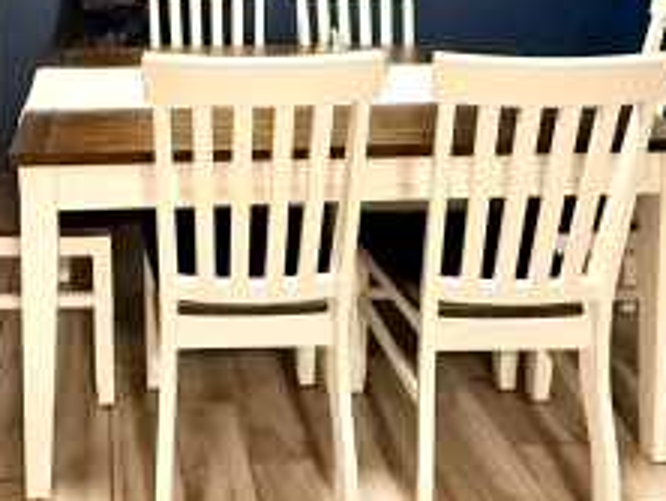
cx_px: 172
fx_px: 809
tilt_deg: -4.3
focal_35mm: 42
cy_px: -57
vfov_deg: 30.6
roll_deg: -0.2
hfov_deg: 43.4
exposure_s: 1/60
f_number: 2.2
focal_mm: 2.22
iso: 1000
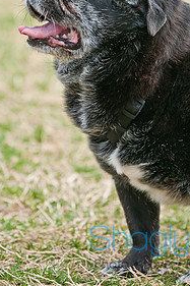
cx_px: 98
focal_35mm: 348
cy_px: 60
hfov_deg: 3.9
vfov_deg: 5.9
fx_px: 2757
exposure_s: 1/250
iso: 200
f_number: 5
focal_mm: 145
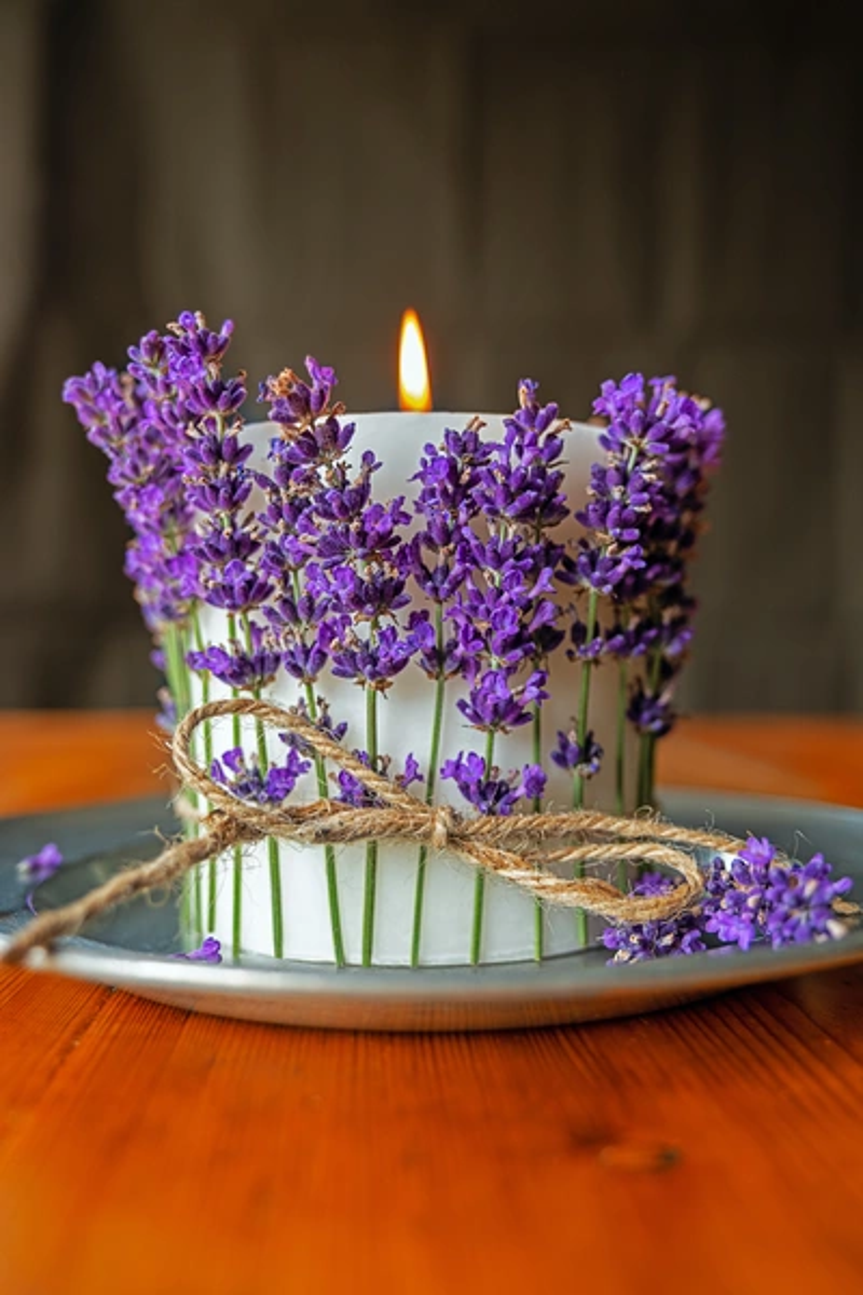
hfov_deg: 40.0
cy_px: 648
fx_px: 1187
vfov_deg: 57.2
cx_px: 432
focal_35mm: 33
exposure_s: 1/105
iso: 100
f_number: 2.8
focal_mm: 22
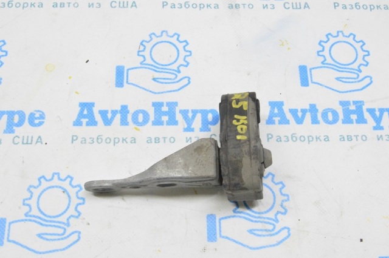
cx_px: 194
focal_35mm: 48
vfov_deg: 28.0
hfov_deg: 41.2
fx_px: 518
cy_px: 129
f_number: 20
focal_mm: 32
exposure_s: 1/20
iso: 6400
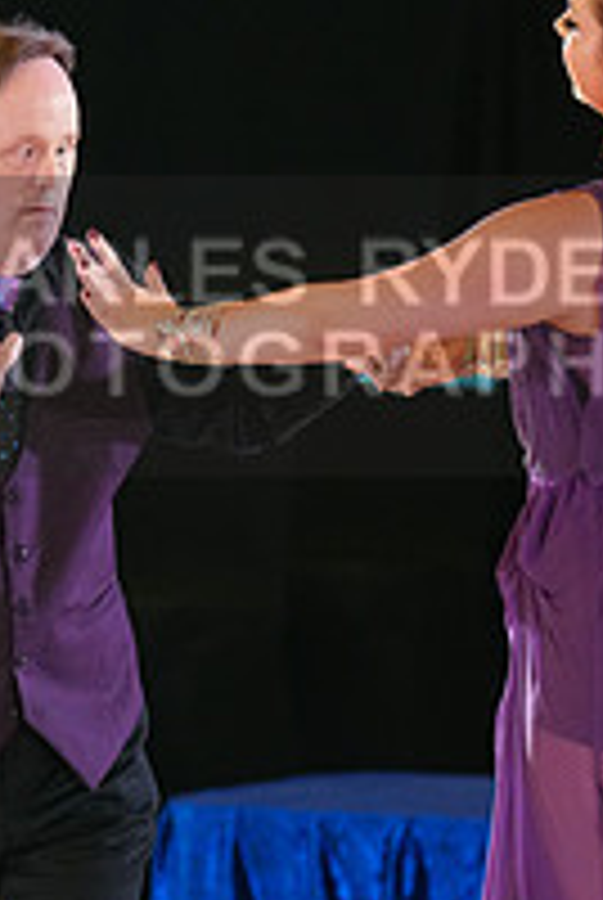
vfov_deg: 3.9
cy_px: 328
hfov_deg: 2.6
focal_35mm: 527
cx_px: 133
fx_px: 13194
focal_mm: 182
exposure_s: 1/500
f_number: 2.8
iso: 2500
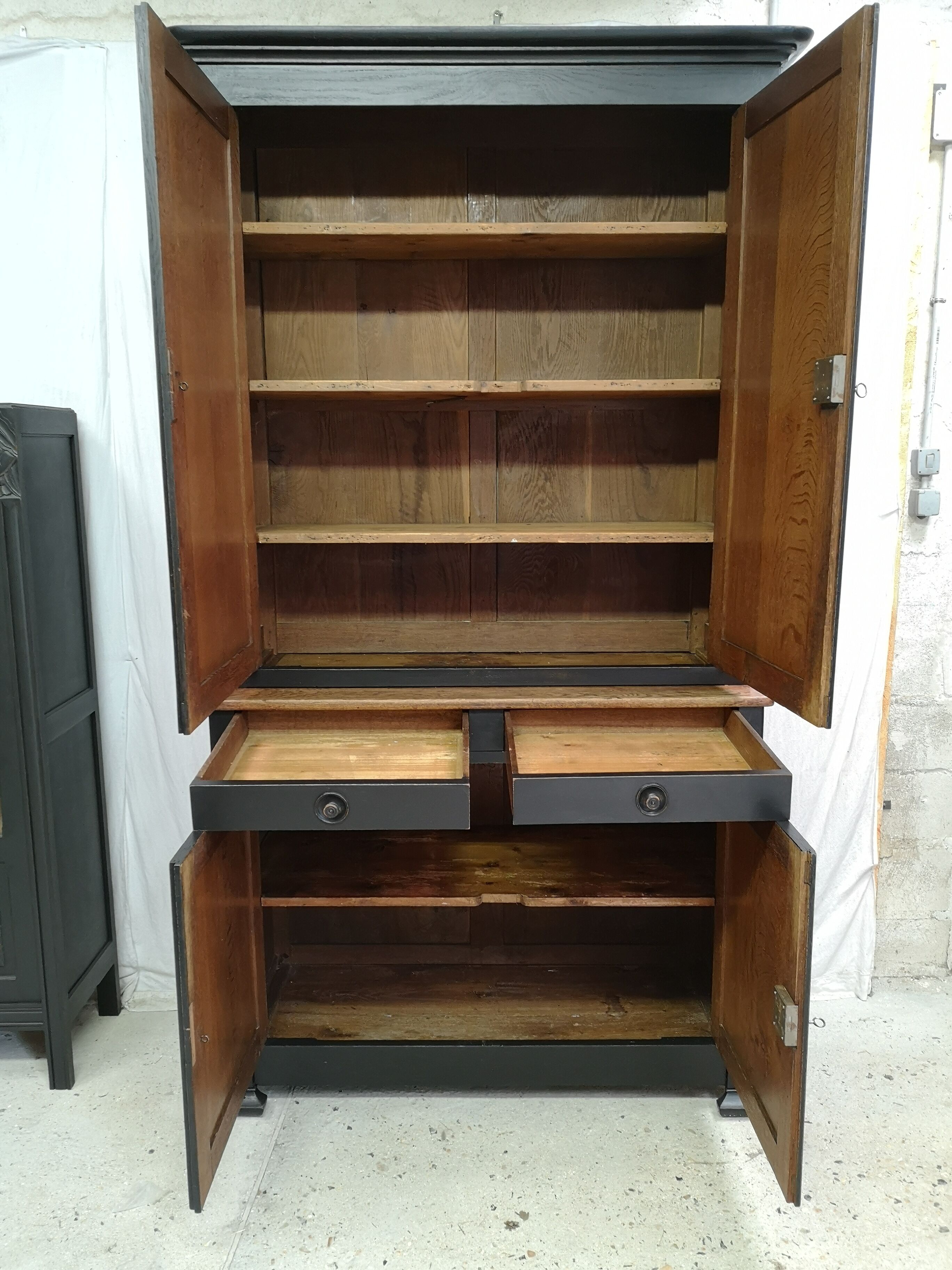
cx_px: 476
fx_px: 990
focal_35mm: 27
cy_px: 635
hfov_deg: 51.4
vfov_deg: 65.3
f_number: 1.8
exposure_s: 1/33.3
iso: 400
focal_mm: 5.58
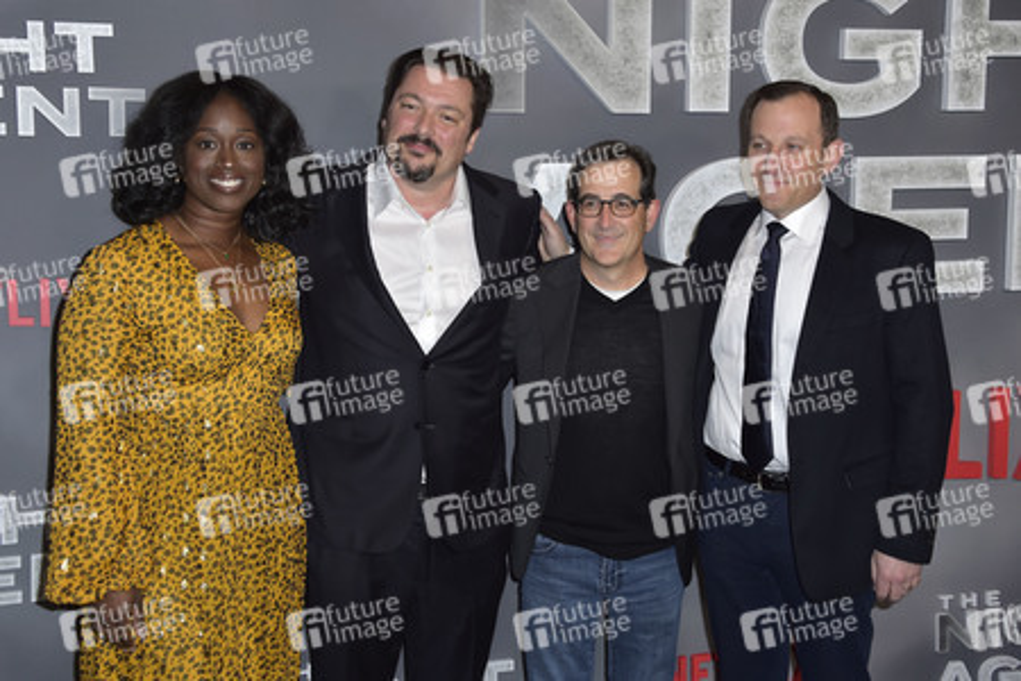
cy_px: 340
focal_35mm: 48
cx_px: 510
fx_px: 1361
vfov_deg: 28.1
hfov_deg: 41.1
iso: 400
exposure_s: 1/250
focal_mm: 48
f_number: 6.3
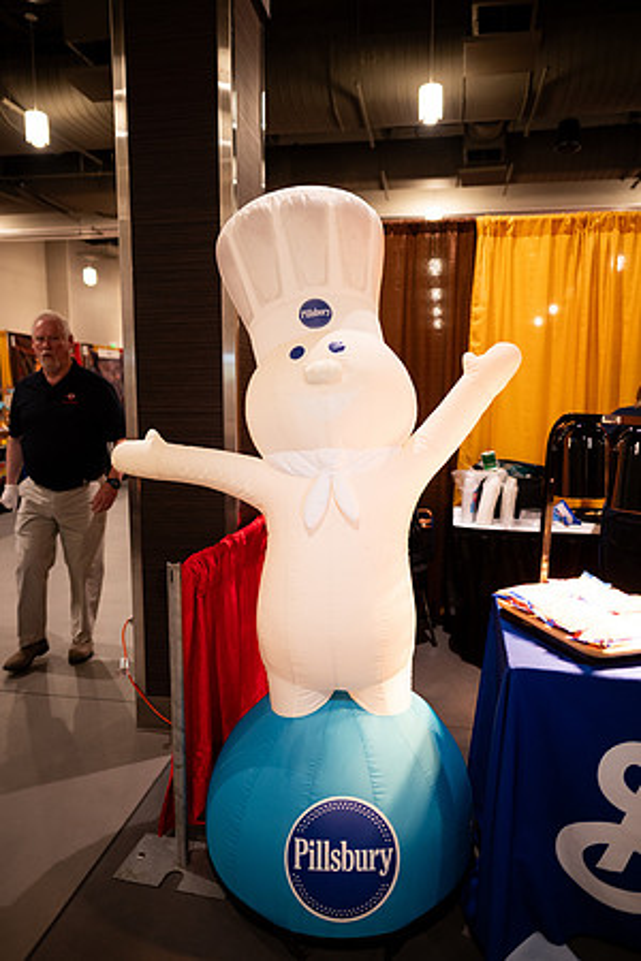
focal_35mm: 24
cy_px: 480
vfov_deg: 73.7
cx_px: 320
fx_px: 641
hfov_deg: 53.1
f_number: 1.8
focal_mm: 24
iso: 1000
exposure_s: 1/200
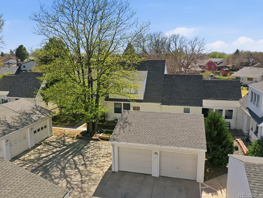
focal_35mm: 31
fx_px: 236
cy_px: 98
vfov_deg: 45.4
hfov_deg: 58.2
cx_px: 117
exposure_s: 1/640
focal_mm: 10.3
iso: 100
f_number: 6.3
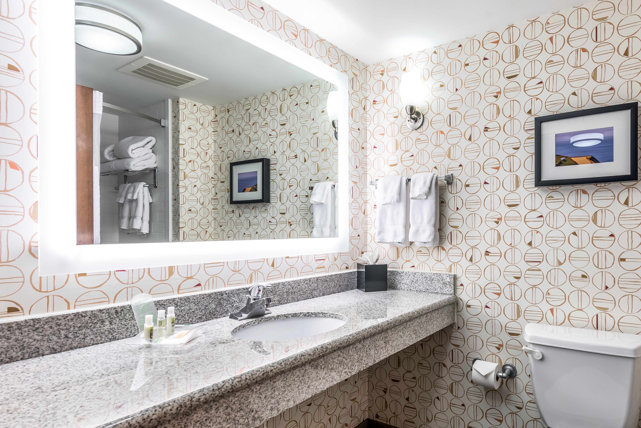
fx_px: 285
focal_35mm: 16
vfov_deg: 73.8
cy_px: 214
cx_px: 320
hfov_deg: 96.7
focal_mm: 16
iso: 400
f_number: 8
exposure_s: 1/100
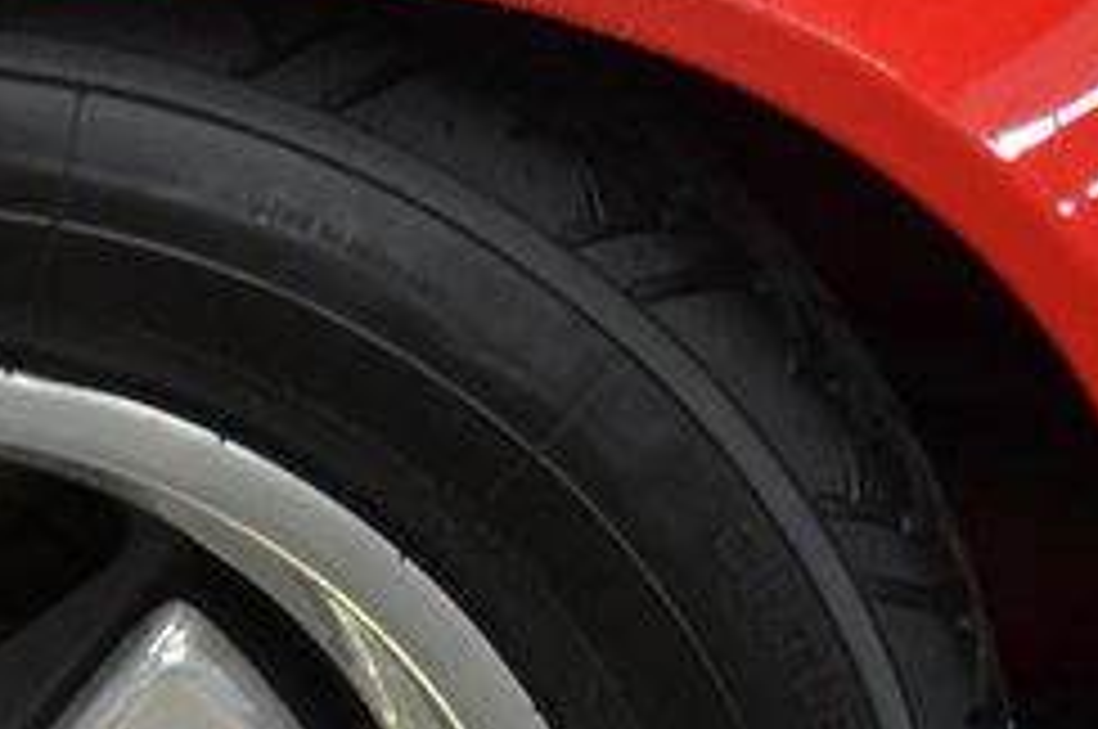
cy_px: 943
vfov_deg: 10.2
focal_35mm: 132
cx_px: -261
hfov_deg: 15.0
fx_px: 4021
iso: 800
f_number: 4.5
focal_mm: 28
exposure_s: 1/40
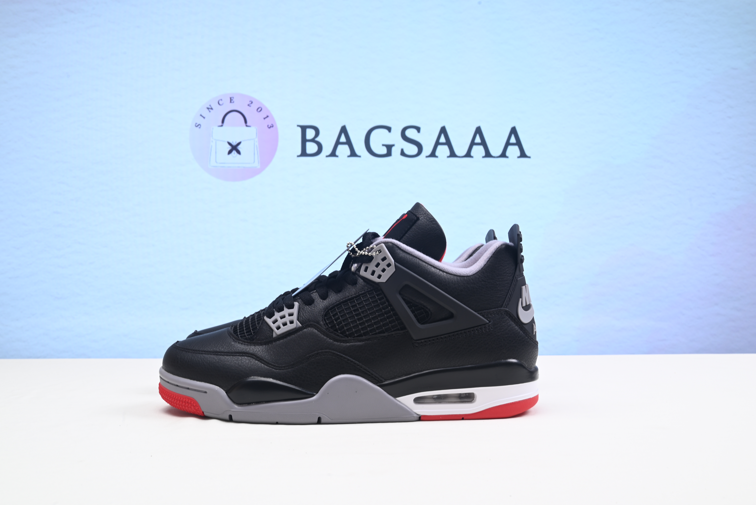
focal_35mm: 38
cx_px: 378
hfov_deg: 50.7
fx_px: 798
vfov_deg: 35.1
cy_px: 252
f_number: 16
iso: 100
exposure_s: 1/2
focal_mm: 38
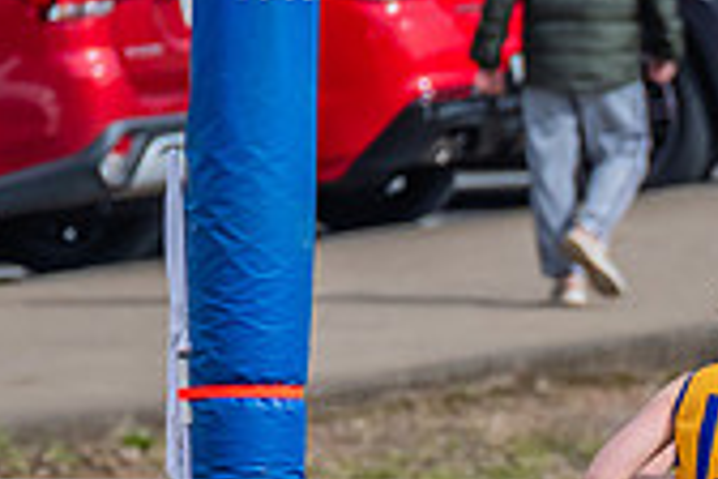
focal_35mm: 2876
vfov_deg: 0.5
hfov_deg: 0.7
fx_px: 57356
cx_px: 1113
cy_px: 758
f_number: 8
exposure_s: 1/2000
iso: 800
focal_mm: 600
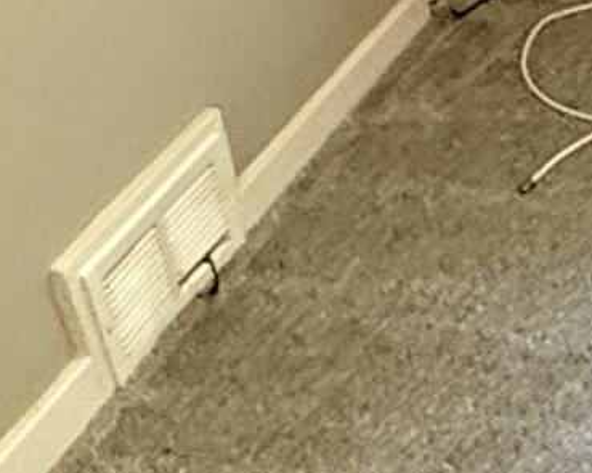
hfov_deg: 16.4
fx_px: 1944
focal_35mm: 111
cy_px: 210
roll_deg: +3.8
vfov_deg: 13.9
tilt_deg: -34.4
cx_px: 751
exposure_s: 1/120
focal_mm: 2.22
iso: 640
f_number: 2.2
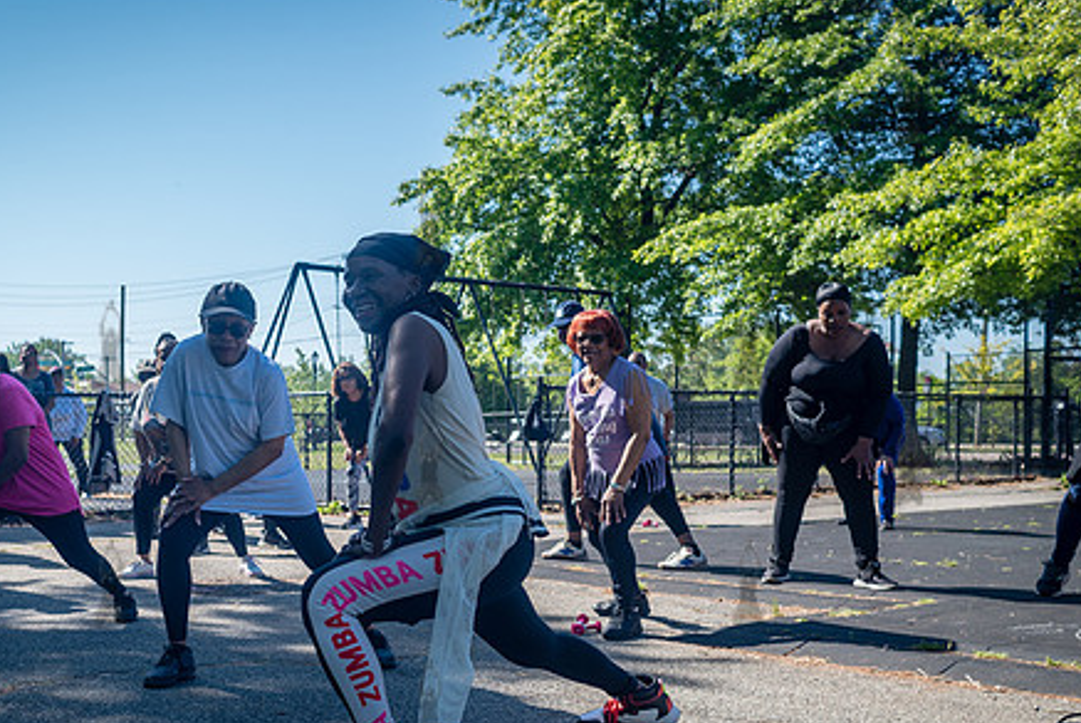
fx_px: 1472
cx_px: 428
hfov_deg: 40.1
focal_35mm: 49
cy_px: 462
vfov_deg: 27.5
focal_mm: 35
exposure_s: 1/1000
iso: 200
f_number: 4.5
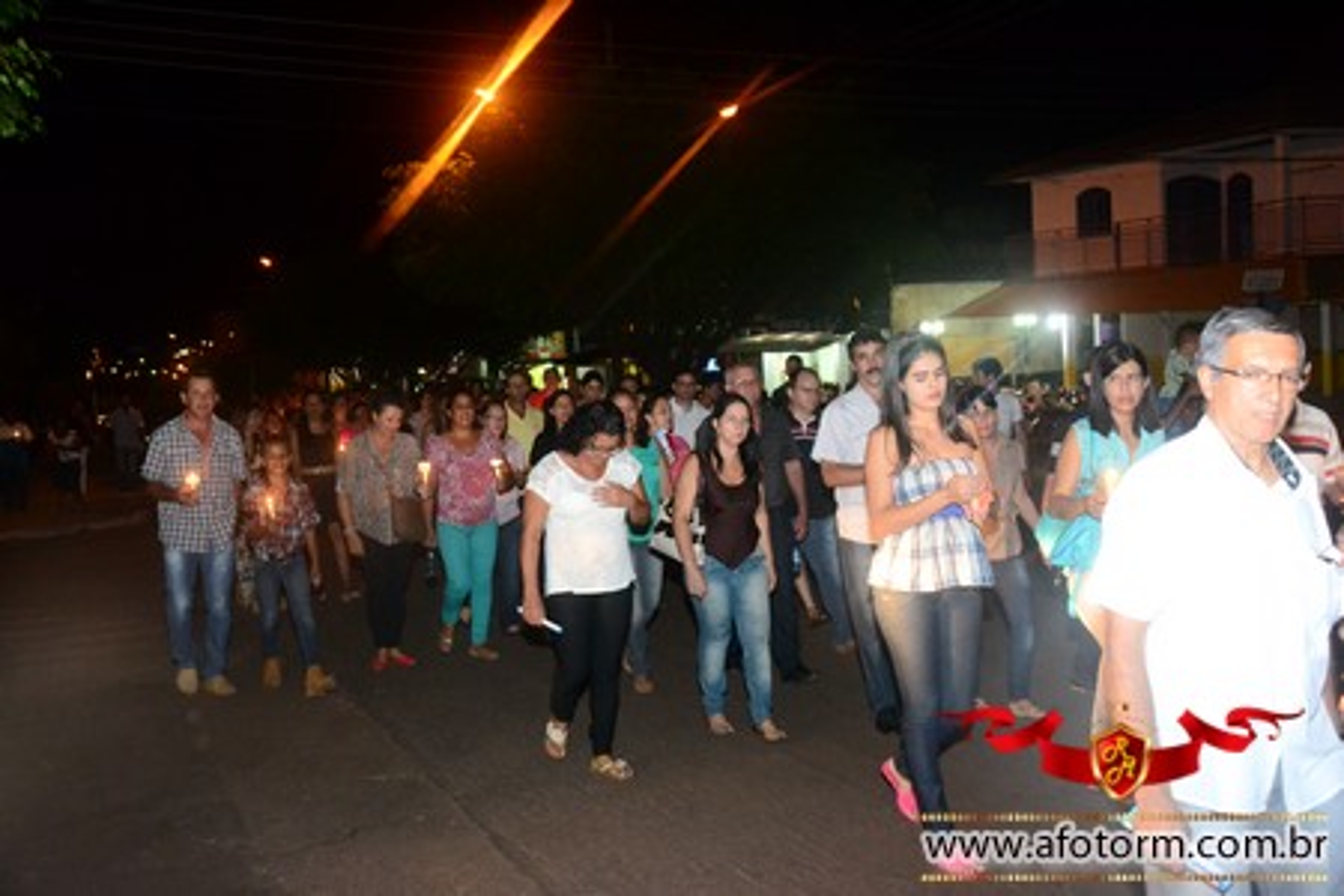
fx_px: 1456
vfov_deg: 34.2
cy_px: 448
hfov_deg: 49.6
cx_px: 672
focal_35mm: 39
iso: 3200
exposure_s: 1/60
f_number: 3.8
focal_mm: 26
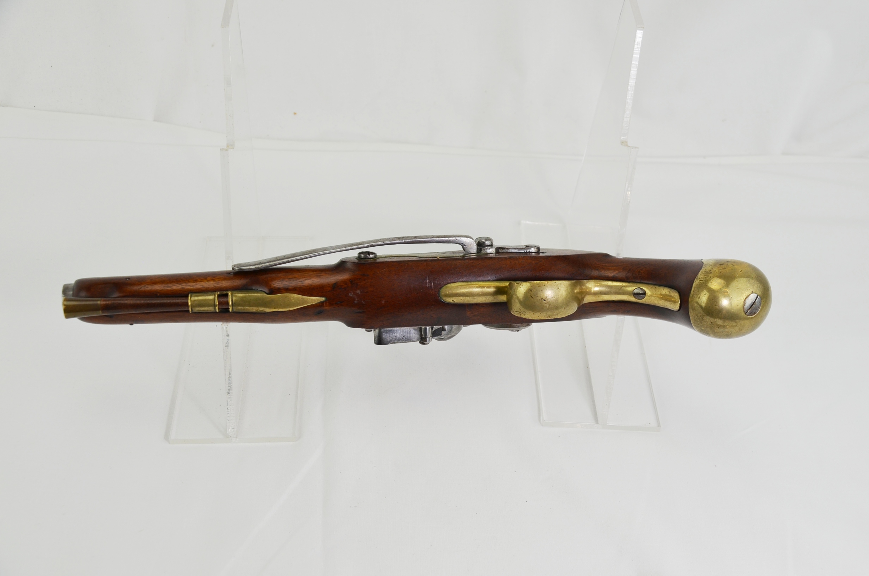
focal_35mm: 42
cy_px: 288
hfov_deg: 46.5
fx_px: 1012
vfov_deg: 31.8
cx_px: 434
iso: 250
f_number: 5.6
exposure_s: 1/125
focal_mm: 28
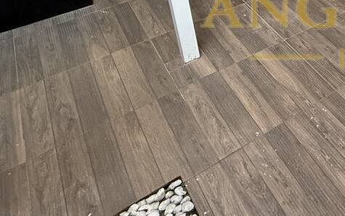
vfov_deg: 23.7
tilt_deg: -19.2
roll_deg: -0.6
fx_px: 423
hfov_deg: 33.4
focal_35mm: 45
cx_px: 442
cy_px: -94
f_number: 2.2
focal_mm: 2.22
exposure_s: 1/99
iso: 250
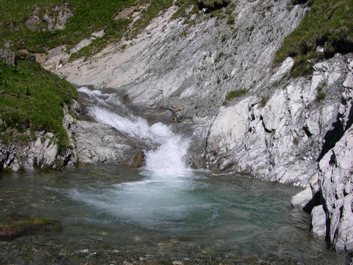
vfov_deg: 40.7
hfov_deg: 52.6
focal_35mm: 35
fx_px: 357
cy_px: 132
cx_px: 176
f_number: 7.1
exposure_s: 1/335
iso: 50
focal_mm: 8.9
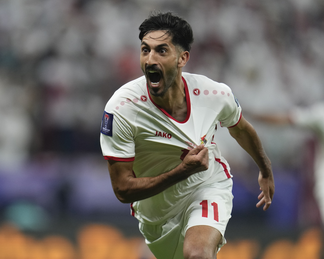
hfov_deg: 4.3
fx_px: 4333
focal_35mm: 452
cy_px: 129
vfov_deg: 3.4
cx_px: 172
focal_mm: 400
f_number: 2.8
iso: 2000
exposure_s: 1/2000
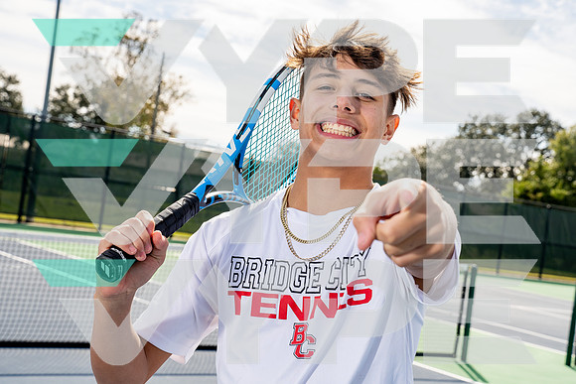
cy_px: 192
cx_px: 288
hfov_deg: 34.2
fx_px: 935
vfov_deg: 23.2
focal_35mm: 58
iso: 100
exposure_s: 1/250
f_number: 8
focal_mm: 55
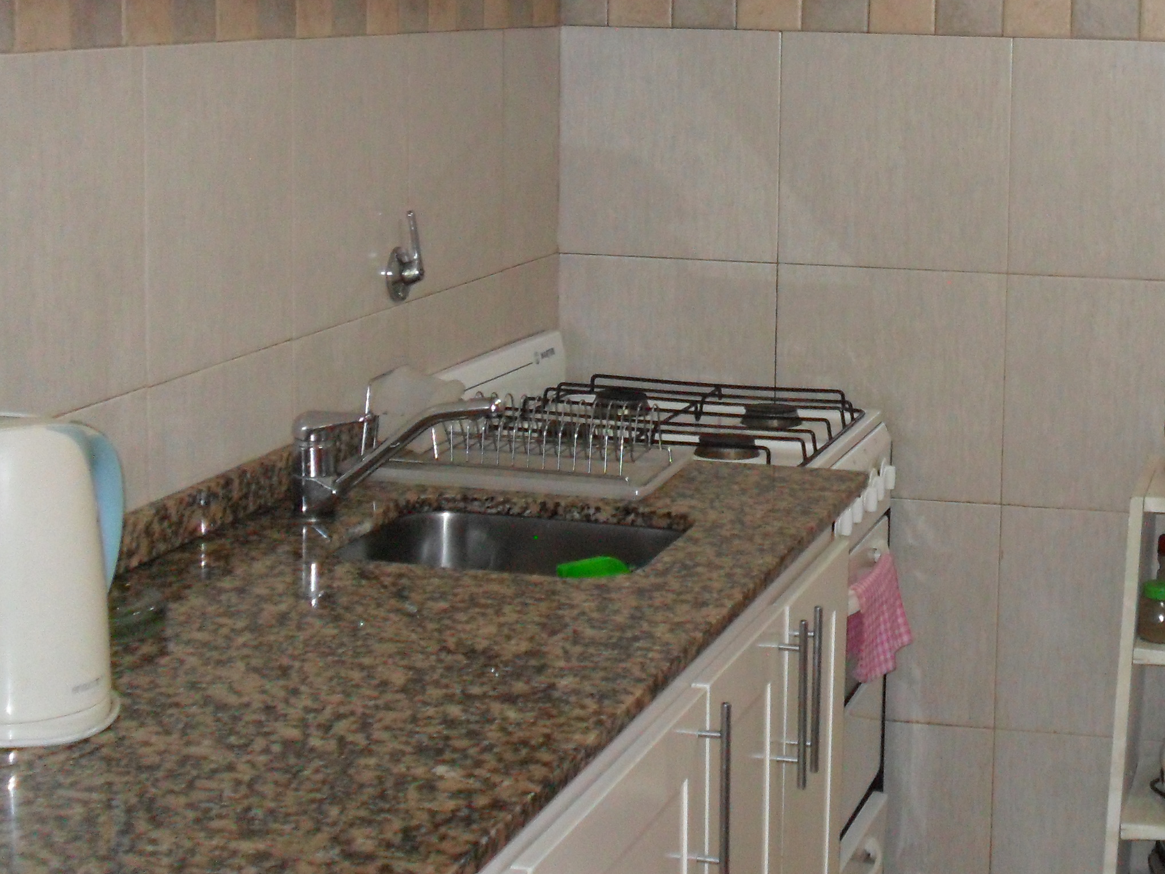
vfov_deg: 21.1
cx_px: 872
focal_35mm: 69
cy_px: 210
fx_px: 2322
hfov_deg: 27.8
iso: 200
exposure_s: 1/45
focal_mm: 6.3
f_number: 3
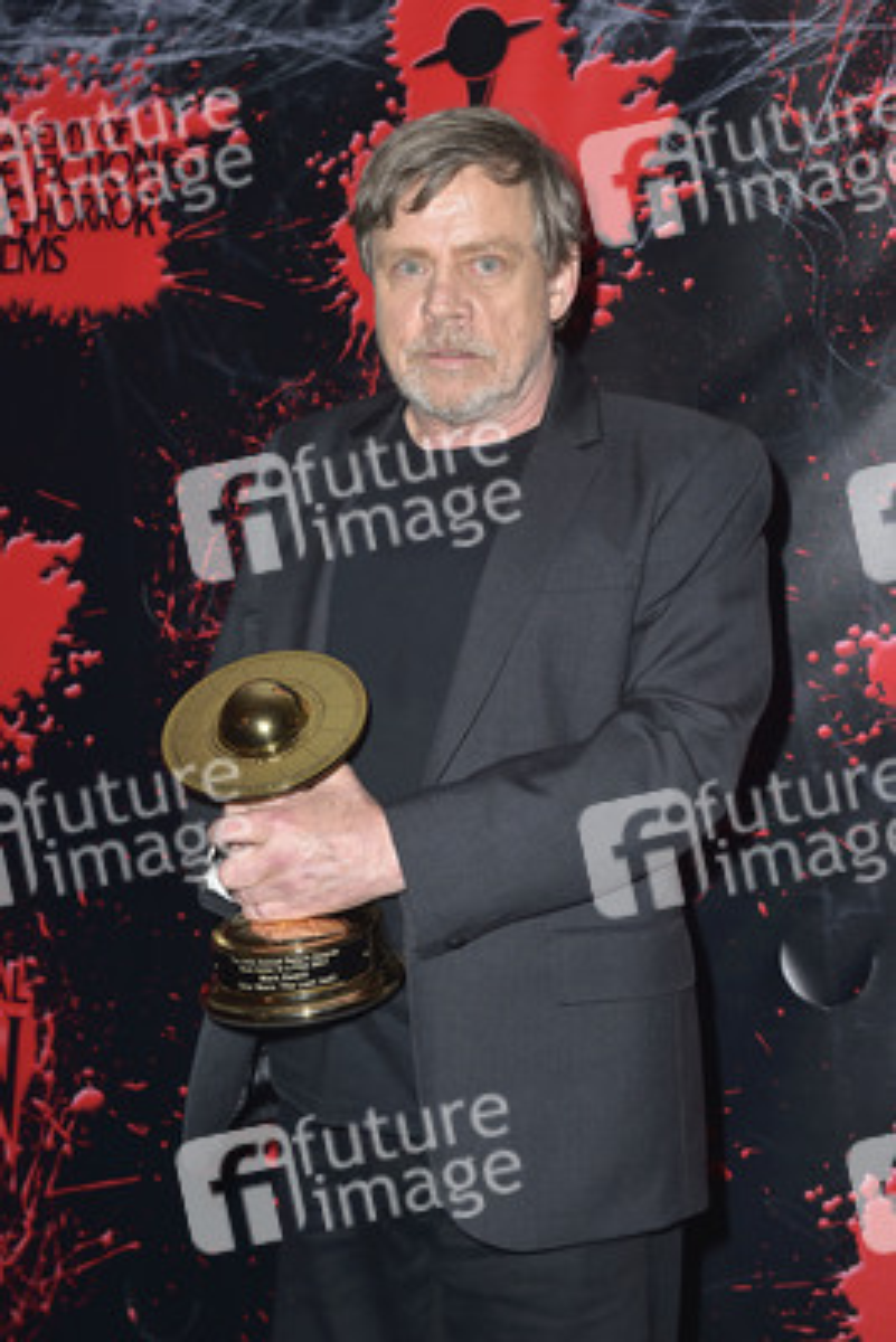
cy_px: 671
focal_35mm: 56
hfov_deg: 24.2
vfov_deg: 35.6
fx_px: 2089
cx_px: 448
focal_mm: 56
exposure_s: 1/250
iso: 250
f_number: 6.3
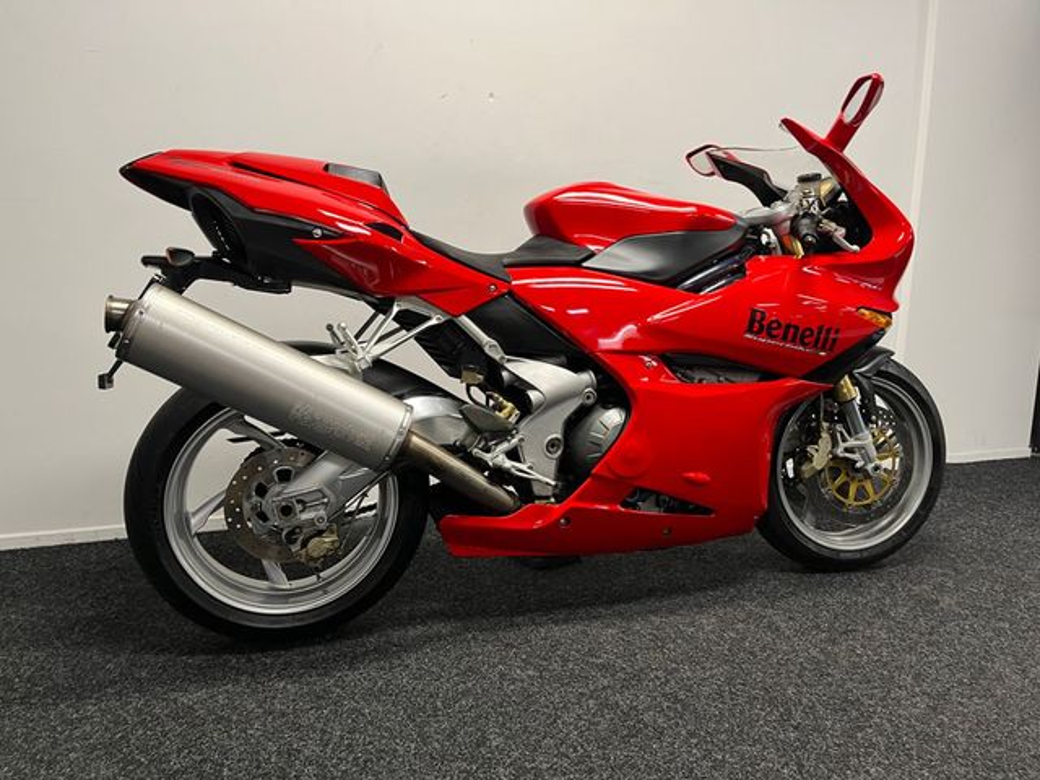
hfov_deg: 67.3
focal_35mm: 26
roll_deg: -1.2
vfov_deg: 53.1
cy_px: 390
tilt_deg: -10.3
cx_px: 520
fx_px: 781
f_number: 1.6
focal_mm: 5.1
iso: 100
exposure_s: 1/50
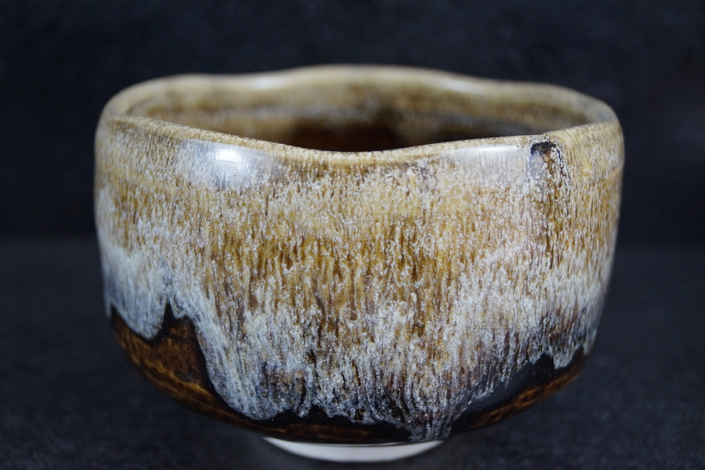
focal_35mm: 52
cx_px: 352
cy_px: 235
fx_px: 1028
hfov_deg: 37.9
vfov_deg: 25.7
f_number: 5
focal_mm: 35
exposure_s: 1/160
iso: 1250
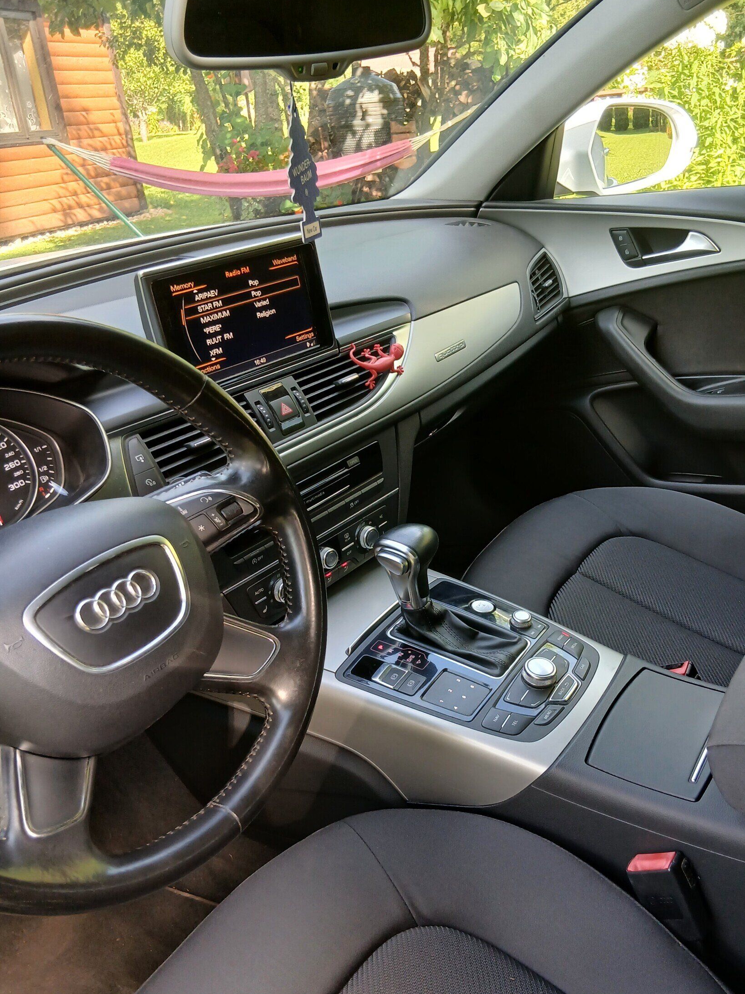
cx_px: 444
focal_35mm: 31
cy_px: 535
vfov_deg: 58.3
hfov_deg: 45.2
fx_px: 890
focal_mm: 3.98
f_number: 1.8
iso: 80
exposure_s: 1/50
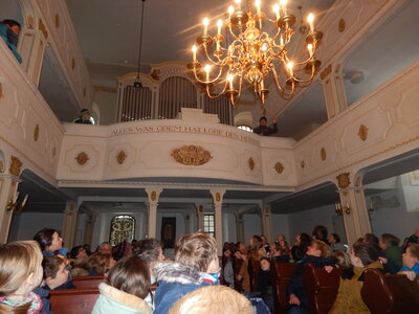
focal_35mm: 22
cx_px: 210
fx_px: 266
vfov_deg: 61.1
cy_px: 157
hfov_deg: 76.4
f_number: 3
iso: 200
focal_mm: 4
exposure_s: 1/30
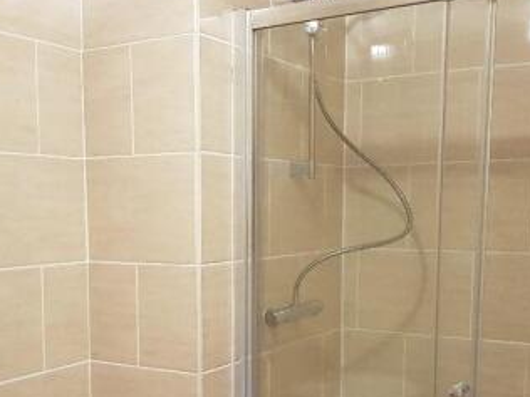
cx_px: 194
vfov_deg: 29.6
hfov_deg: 39.4
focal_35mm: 48
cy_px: 317
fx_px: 735
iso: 200
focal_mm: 4.2
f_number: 1.7
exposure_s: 1/33
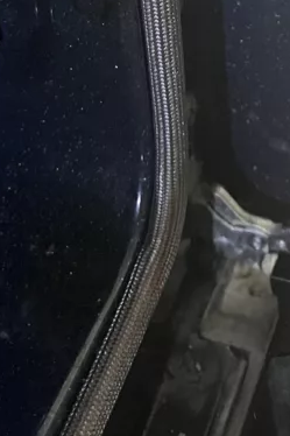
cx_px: 248
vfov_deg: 23.9
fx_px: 895
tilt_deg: -28.9
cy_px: -140
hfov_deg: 18.2
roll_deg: +2.8
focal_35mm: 74
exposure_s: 1/50
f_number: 1.6
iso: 500
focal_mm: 5.1
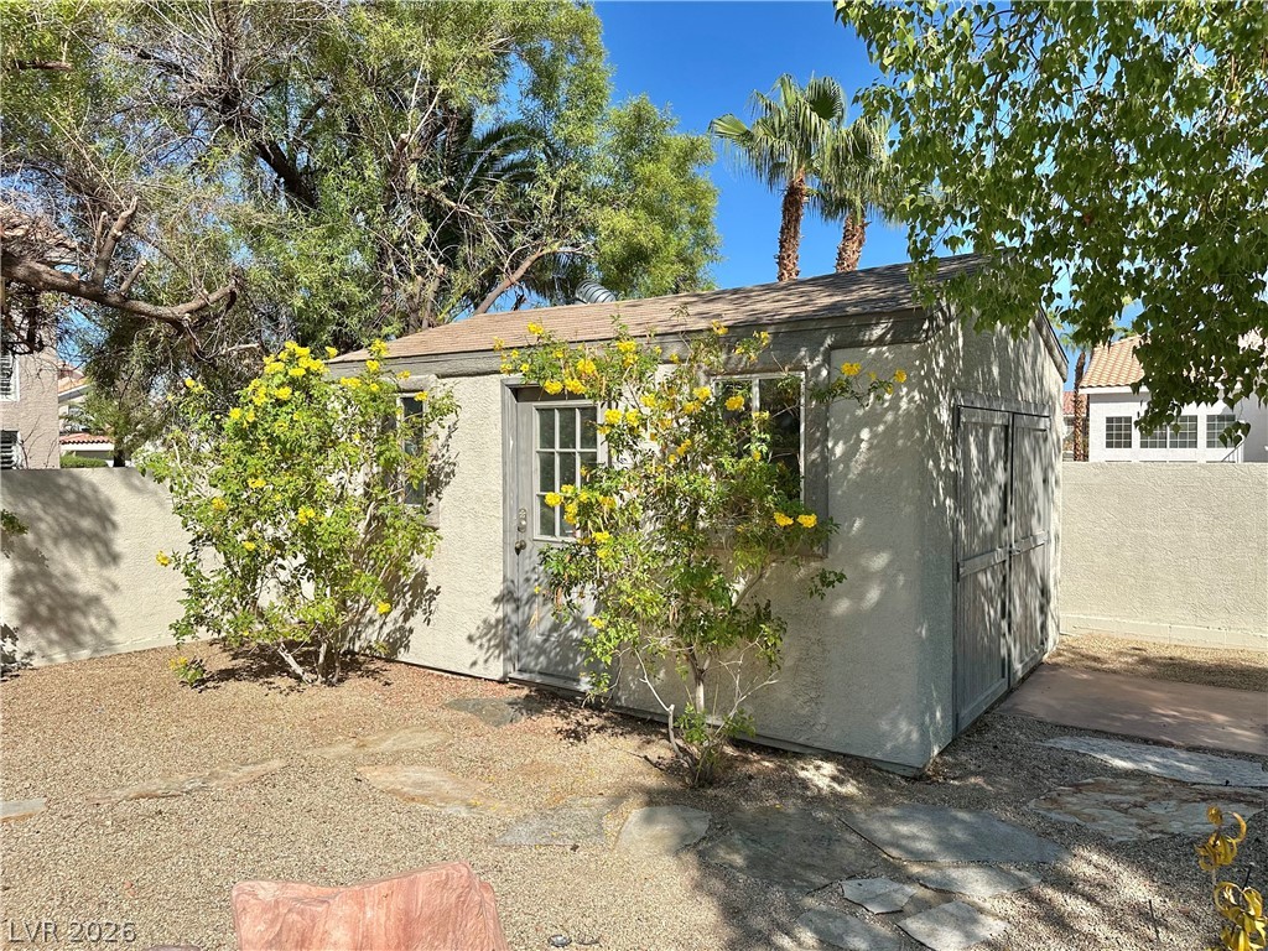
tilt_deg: -1.1
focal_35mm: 24
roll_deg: -0.2
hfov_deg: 71.6
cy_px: 476
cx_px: 634
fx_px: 879
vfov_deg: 56.8
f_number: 1.78
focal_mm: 6.86
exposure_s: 1/5525
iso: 80
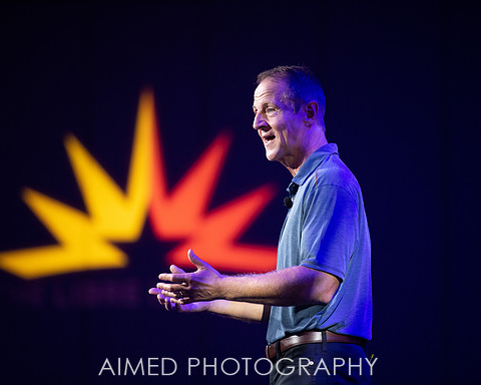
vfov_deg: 6.8
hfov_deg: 8.5
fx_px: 3232
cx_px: 239
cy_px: 192
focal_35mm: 227
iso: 1600
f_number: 3.2
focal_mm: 200
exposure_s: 1/320
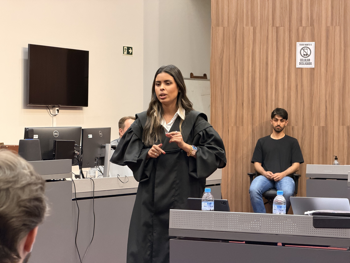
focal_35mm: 101
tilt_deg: -0.8
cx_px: 176
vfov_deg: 14.6
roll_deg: -0.3
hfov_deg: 19.4
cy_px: 132
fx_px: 1021
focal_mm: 16.89
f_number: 2.8
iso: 500
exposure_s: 1/60
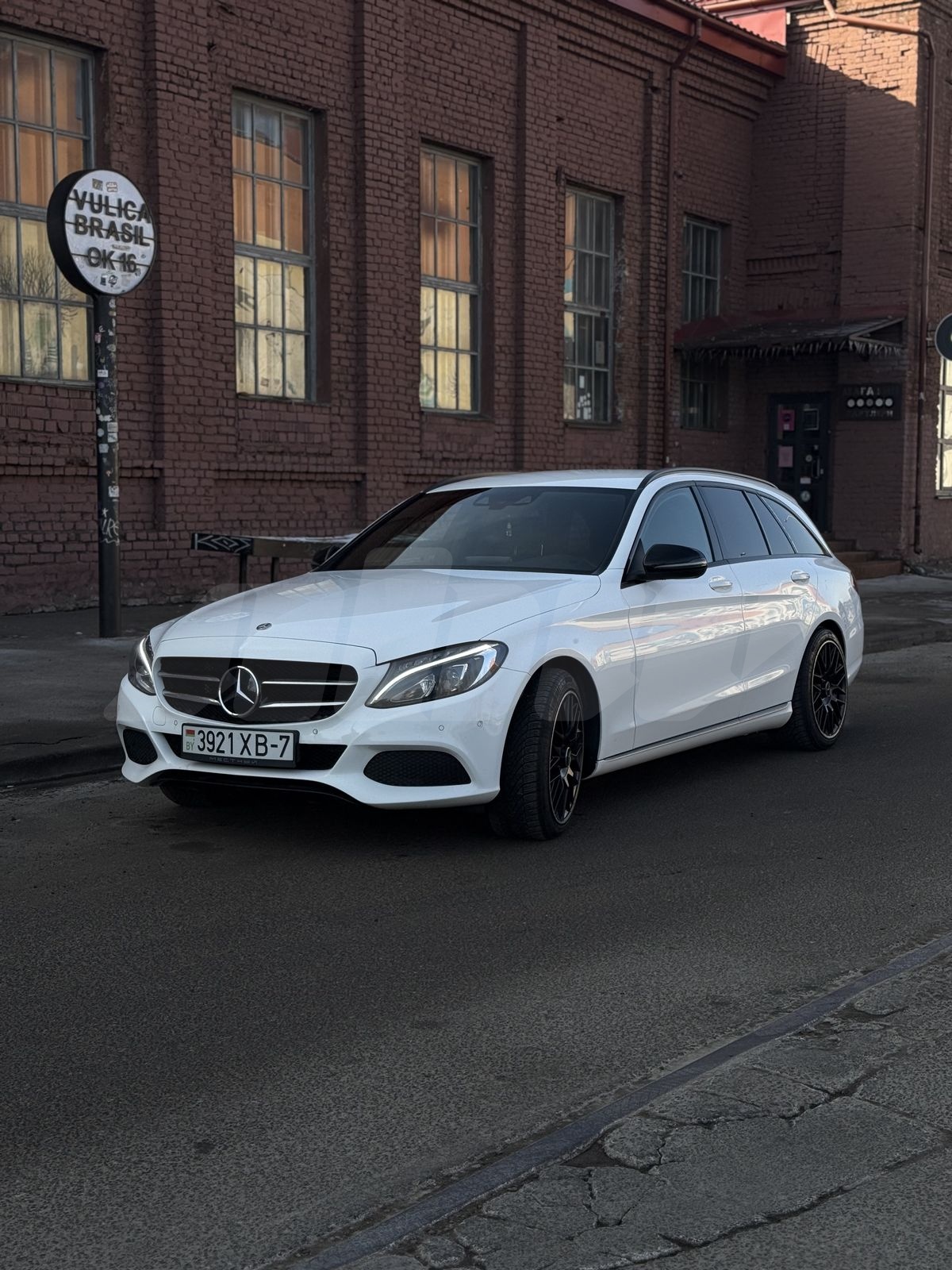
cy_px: 635
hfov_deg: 30.3
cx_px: 476
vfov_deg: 39.7
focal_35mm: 48
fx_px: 1760
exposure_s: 1/3096
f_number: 1.78
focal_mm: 6.76
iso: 64
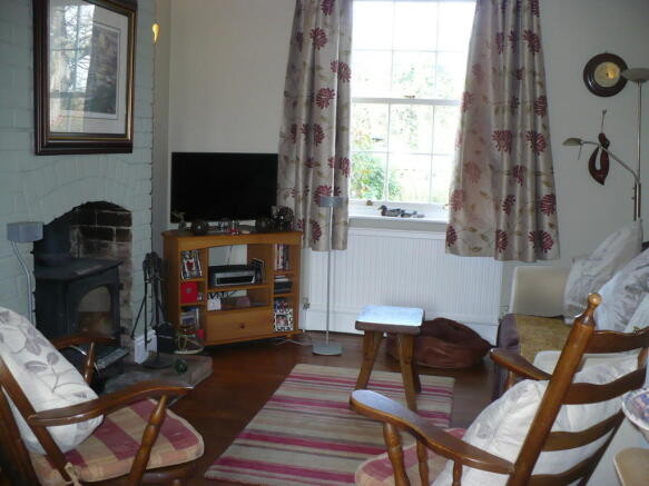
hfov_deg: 50.1
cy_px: 243
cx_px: 324
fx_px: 694
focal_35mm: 37
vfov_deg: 38.7
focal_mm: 6.1
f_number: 2.8
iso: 200
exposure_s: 1/50
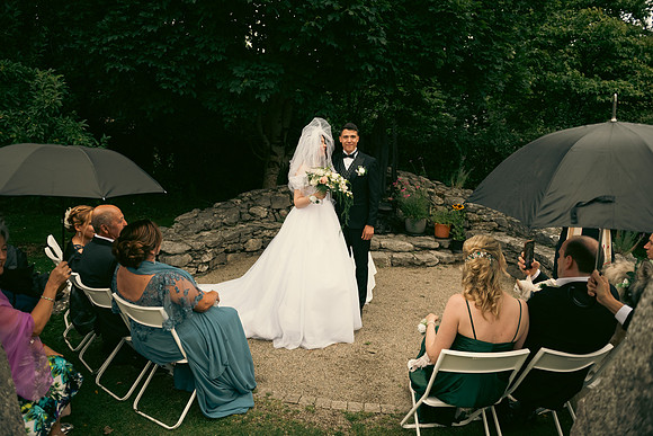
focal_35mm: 24
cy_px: 218
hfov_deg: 73.7
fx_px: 435
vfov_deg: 53.2
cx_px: 326
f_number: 3.5
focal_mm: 24
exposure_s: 1/1250
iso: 320
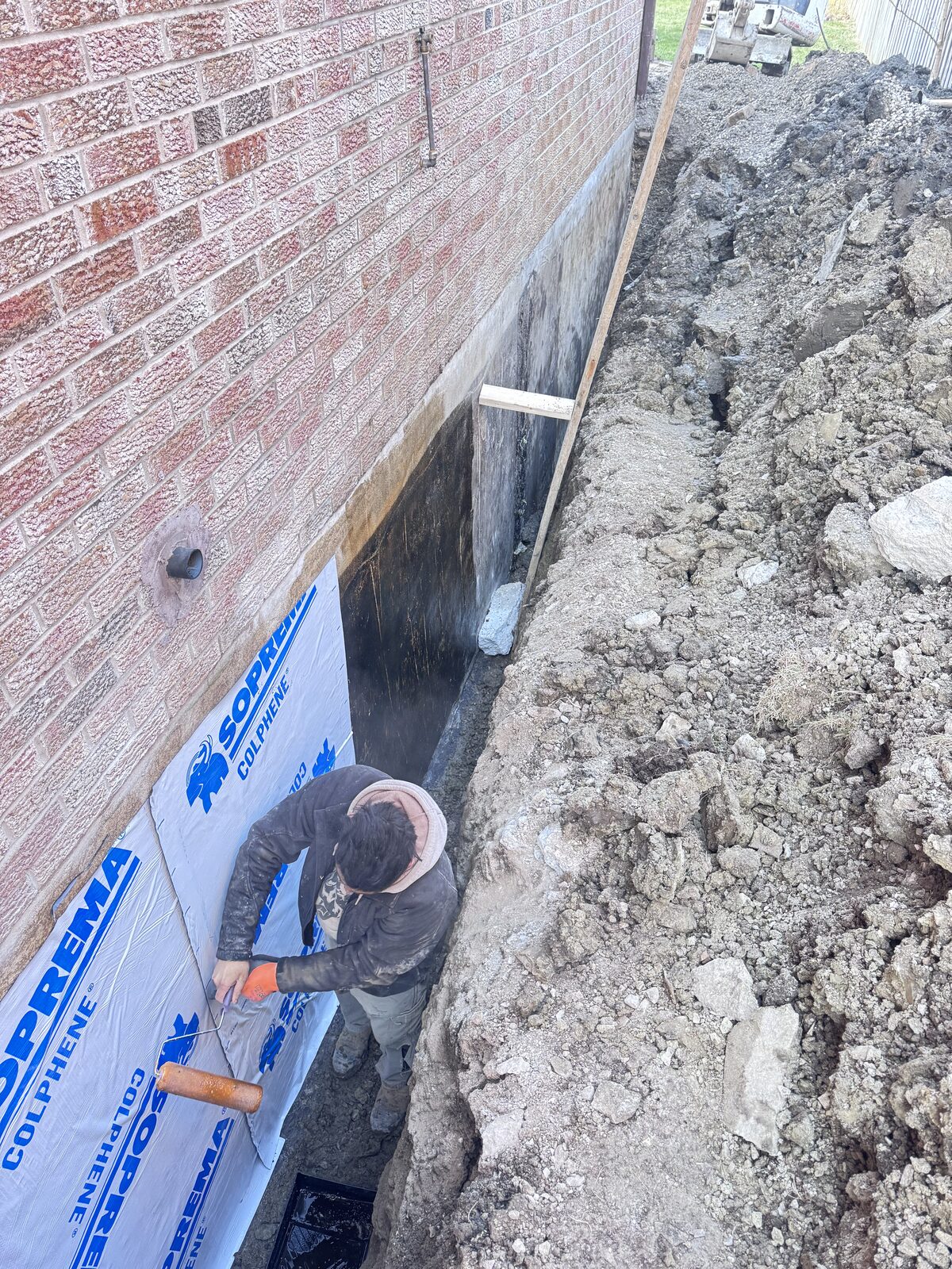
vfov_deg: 71.6
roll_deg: +0.9
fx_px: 880
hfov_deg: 56.8
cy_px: 634
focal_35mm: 24
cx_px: 476
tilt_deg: -38.6
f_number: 1.78
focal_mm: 6.76
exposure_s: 1/77
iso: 200
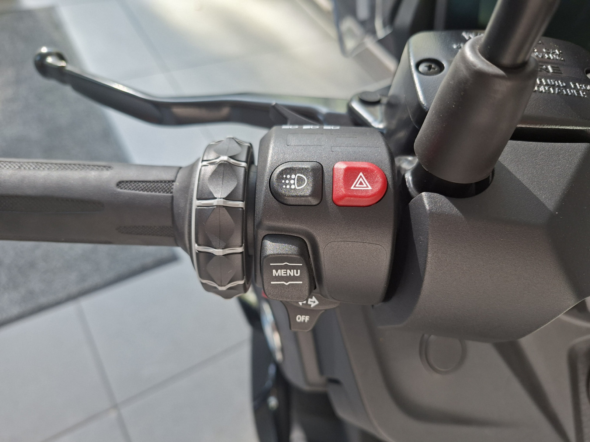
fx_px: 392
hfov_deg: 73.9
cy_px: 221
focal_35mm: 23
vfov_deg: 58.9
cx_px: 295
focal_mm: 5.54
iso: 100
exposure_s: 1/120
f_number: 1.8
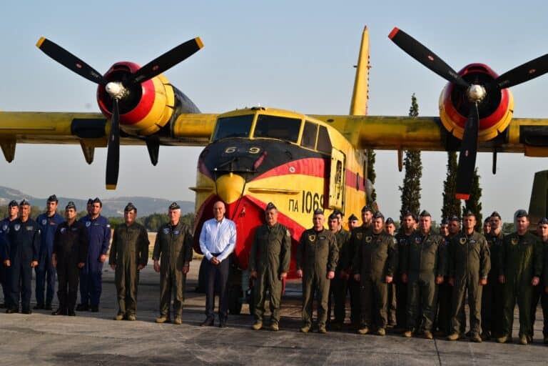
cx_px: 274
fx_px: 913
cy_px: 183
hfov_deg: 33.4
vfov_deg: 22.6
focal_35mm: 60
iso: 500
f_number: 7.1
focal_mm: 60
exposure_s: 1/800
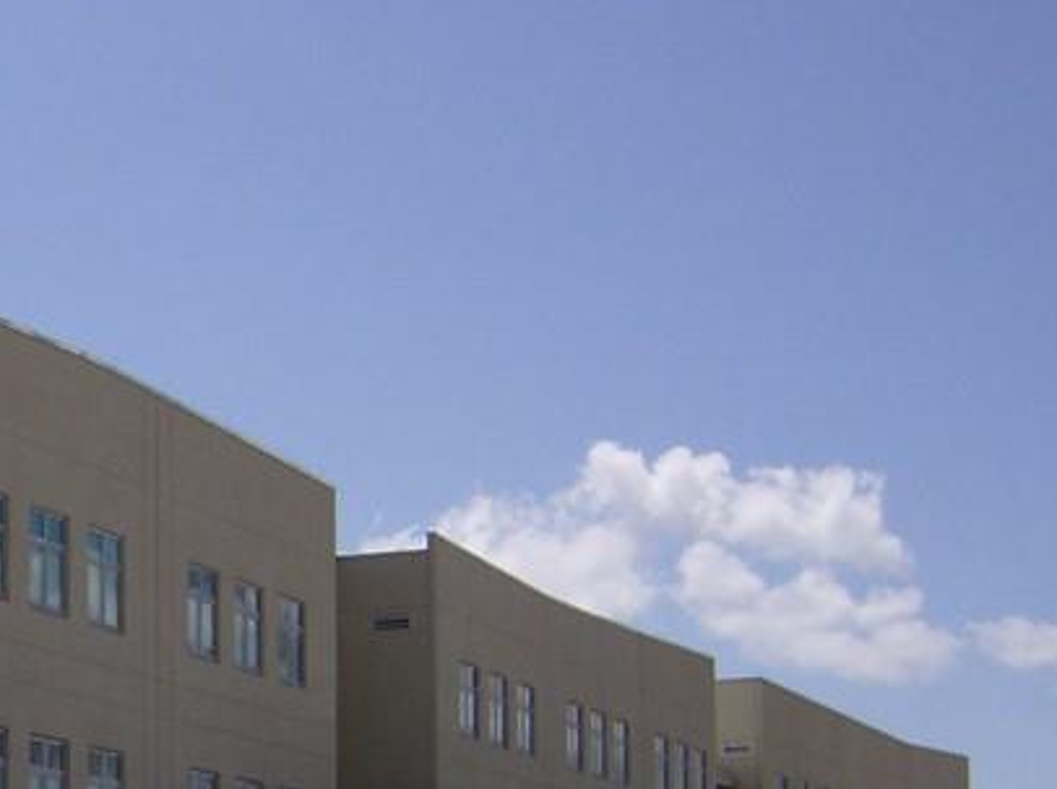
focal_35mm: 91
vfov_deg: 15.8
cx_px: -212
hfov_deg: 20.2
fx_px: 2774
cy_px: 809
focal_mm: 6
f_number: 4.7
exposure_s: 1/1397
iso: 100
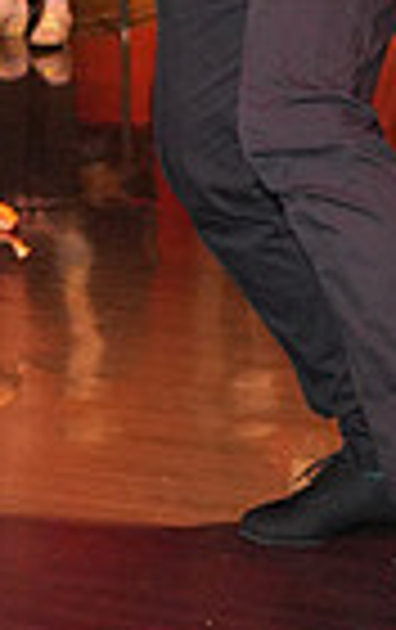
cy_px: -158
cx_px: -11
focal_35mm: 135
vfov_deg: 14.9
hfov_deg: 9.7
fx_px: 2322
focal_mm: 32
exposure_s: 1/160
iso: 4000
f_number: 4
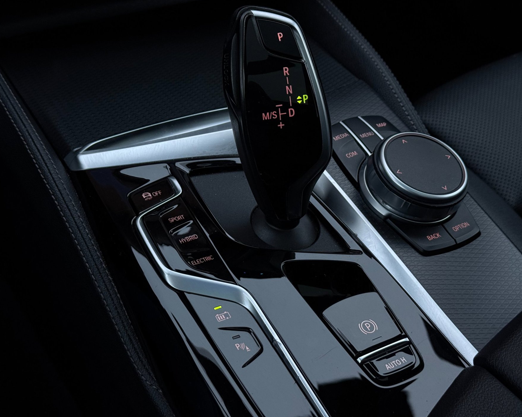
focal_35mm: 51
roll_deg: -7.5
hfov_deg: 36.6
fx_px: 788
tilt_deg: -43.5
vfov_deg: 29.7
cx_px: 242
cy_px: 207
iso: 125
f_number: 1.78
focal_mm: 6.76
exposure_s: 1/59
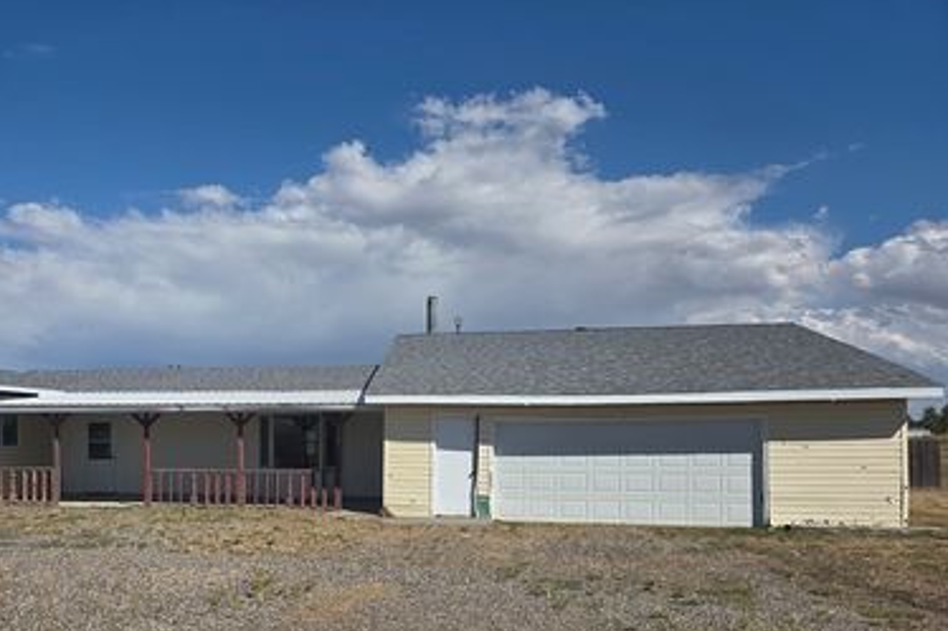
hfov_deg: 57.6
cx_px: 327
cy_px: 435
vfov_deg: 40.4
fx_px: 842
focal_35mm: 32
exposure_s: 1/7891
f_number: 1.8
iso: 64
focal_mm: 5.4
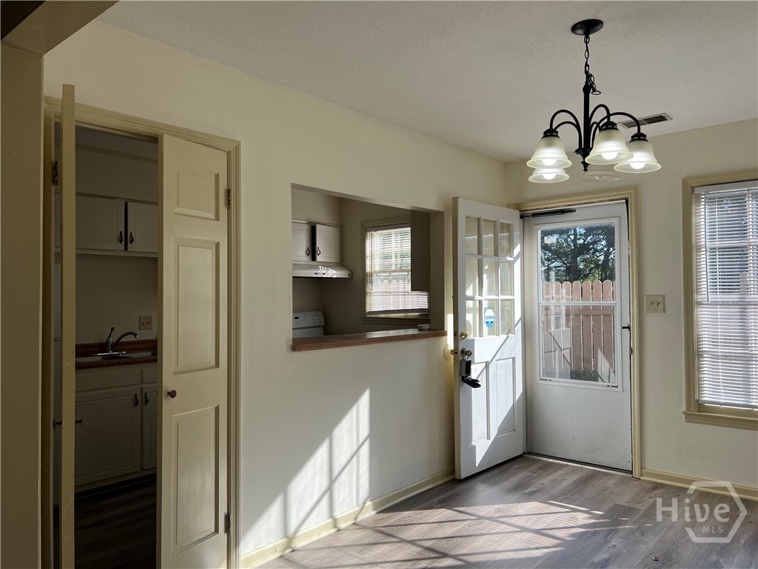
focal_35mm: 26
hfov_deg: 67.3
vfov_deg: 53.1
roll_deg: +0.1
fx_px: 569
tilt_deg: +0.5
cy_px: 284
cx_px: 379
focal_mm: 5.7
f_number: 1.5
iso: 50
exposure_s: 1/873
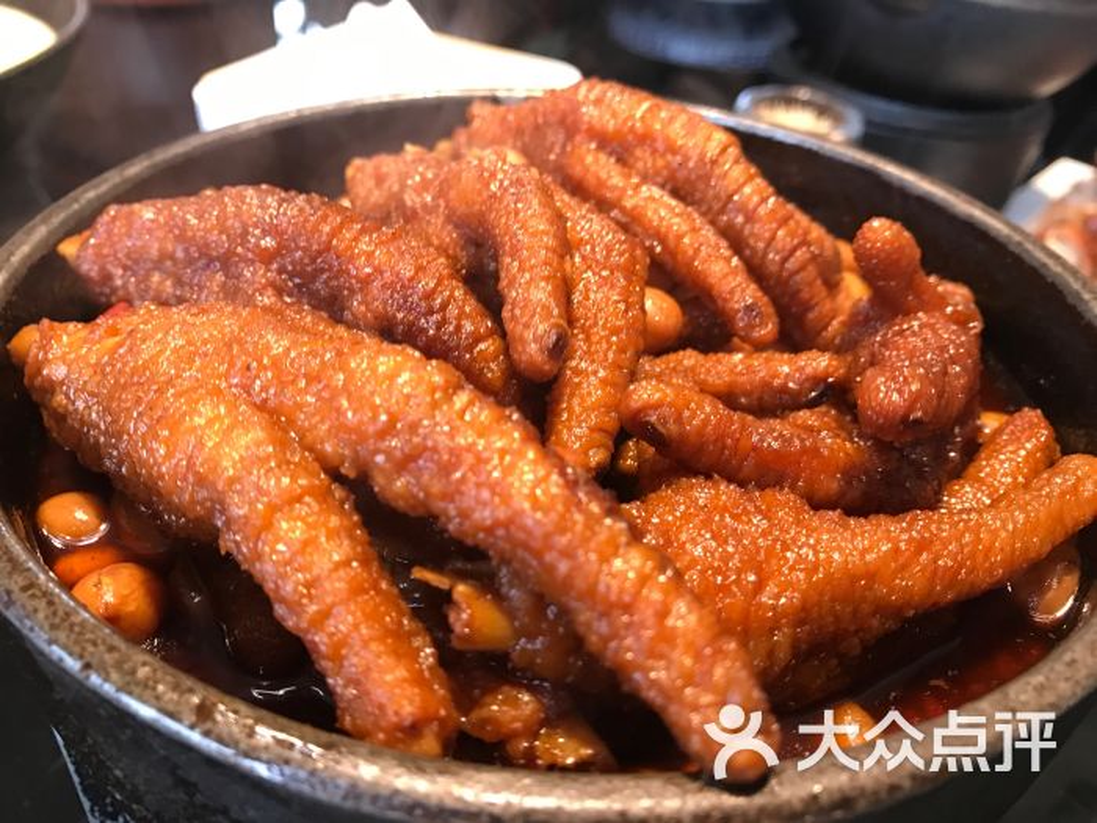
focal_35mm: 28
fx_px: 887
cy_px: 412
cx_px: 548
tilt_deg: -36.0
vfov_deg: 49.7
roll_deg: -4.9
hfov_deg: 63.4
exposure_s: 1/33
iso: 32
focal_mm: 3.99
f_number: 1.8
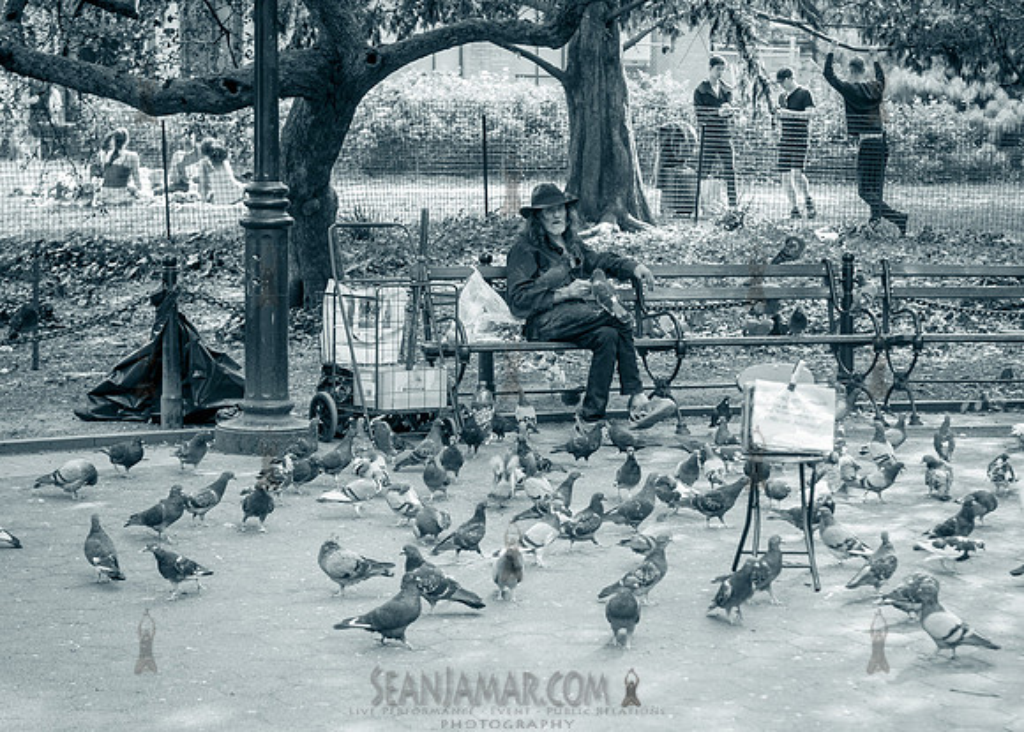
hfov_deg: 24.7
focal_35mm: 80
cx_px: 595
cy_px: 397
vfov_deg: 17.8
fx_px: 2333
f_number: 4
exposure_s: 1/200
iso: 400
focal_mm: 62
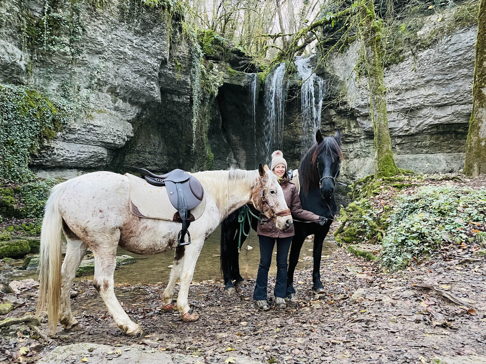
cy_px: 182
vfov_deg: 53.1
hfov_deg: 67.3
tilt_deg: +0.0
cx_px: 243
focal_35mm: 26
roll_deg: +0.0
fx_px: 365
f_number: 1.6
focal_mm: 4.2
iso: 500
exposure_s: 1/45
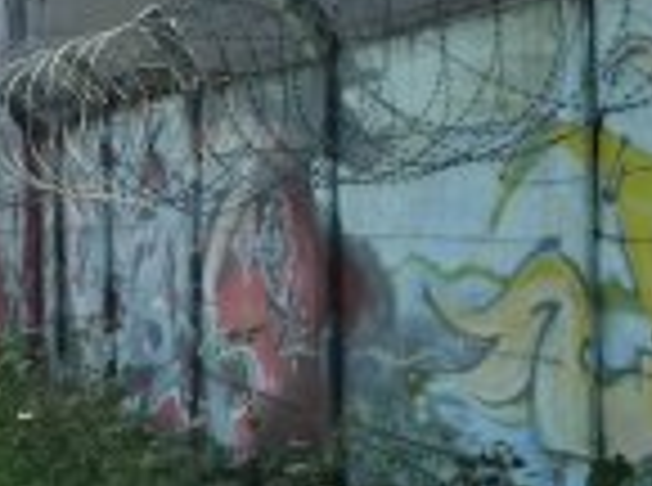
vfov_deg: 17.7
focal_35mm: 83
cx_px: 49
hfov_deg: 22.9
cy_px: 234
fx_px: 1559
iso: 125
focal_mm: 4.1
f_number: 4
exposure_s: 1/320
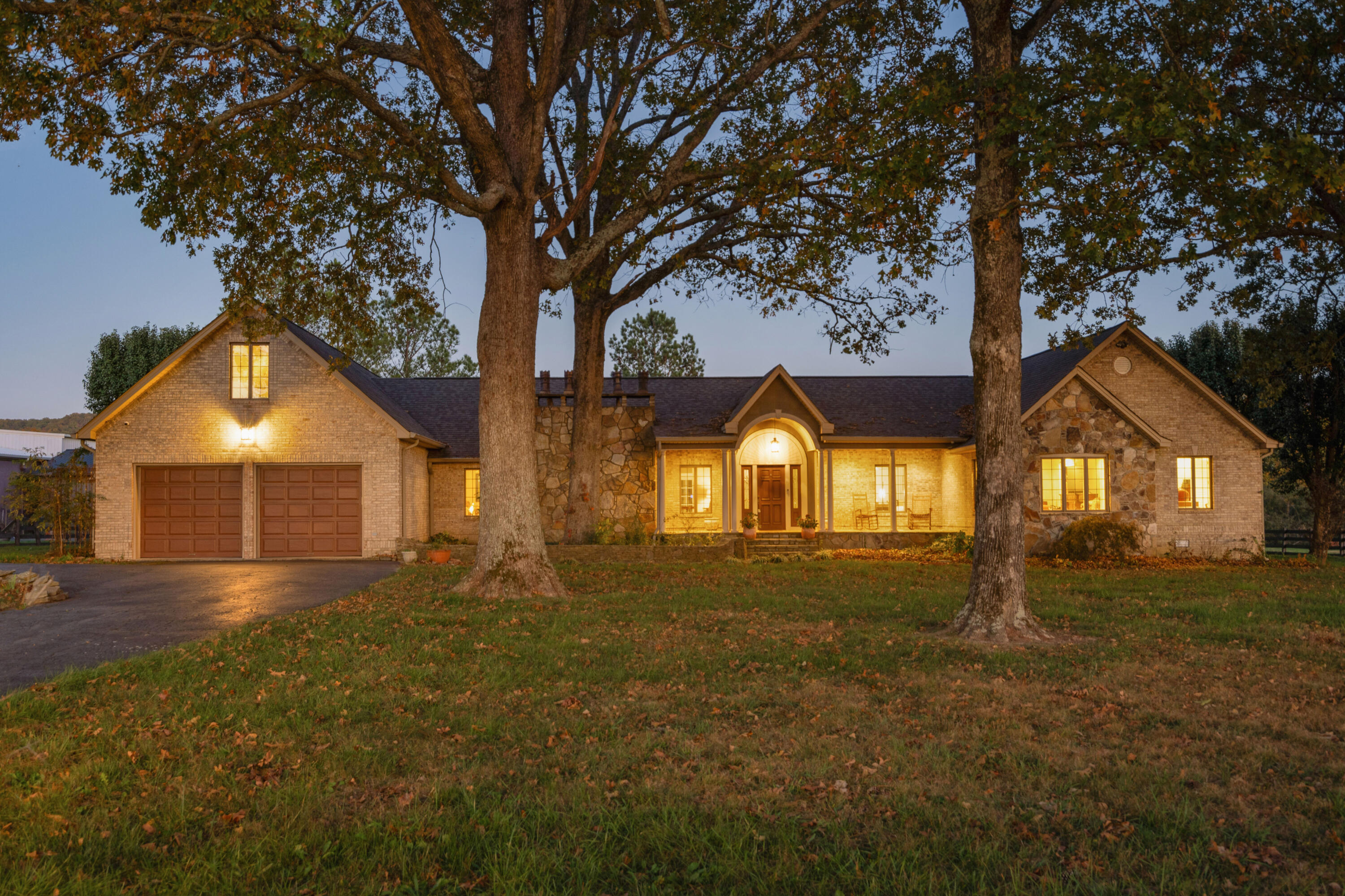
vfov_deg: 41.1
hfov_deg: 58.7
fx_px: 1195
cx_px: 672
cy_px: 448
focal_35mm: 32
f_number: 7.1
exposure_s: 3.2
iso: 320
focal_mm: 32
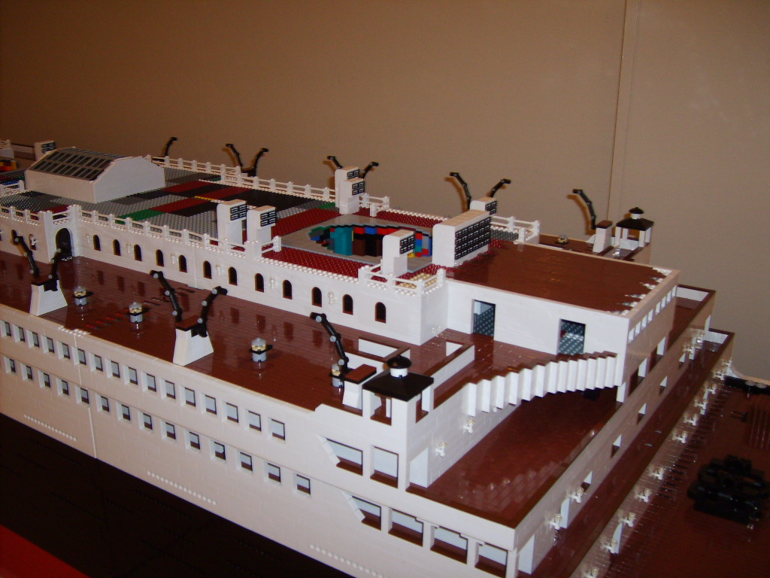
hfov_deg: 52.6
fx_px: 779
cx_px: 385
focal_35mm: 35
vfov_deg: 40.7
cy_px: 289
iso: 100
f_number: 2.8
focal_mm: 5.8
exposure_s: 1/45
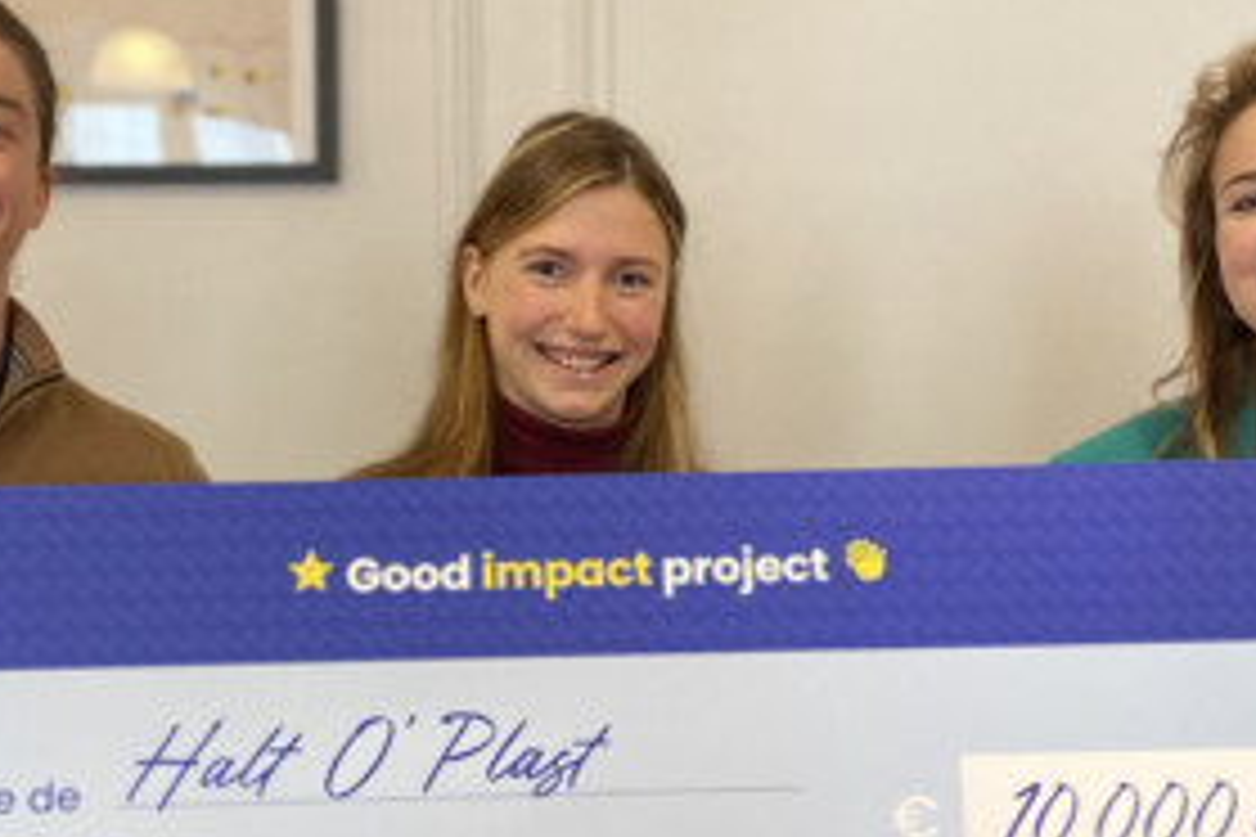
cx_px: 585
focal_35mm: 50
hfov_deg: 39.6
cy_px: 560
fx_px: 1744
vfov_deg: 26.8
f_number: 1.8
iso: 200
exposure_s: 1/50
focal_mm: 4.25
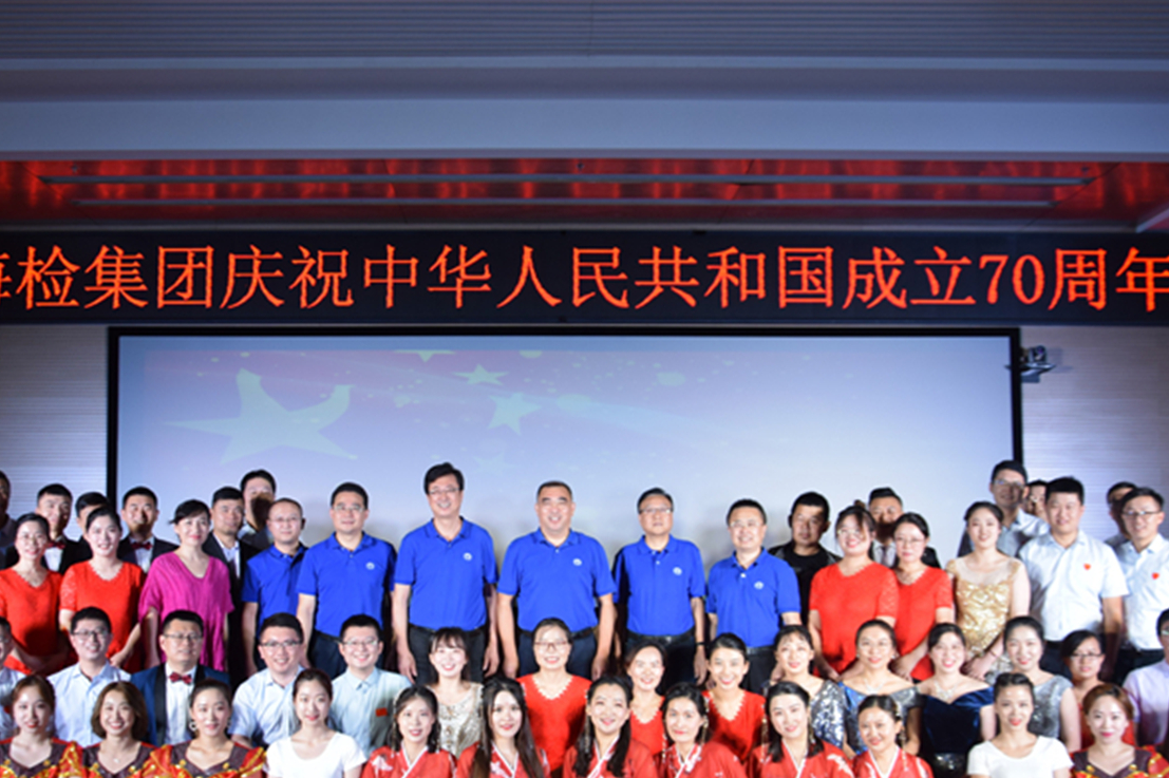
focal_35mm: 43
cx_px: 523
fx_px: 1385
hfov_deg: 45.7
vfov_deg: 31.3
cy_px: 446
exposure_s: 1/80
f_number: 4.5
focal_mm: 21
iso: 400
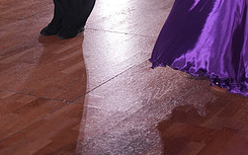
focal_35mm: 94
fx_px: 635
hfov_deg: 22.0
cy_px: -101
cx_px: 169
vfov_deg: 12.9
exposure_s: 1/500
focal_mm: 39
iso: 1000
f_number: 4
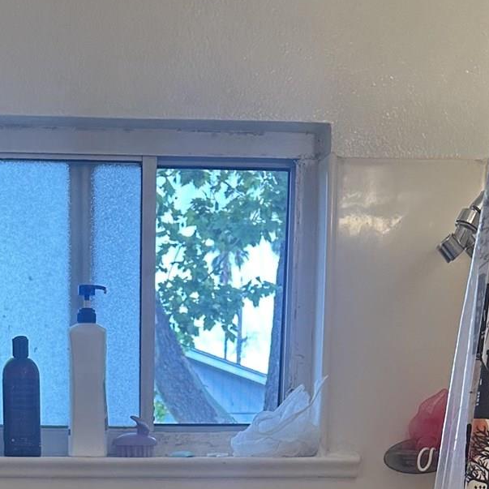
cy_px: 808
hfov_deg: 21.3
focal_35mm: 81
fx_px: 1295
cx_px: 143
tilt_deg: -14.8
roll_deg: -2.0
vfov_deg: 18.1
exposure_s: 1/120
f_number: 1.78
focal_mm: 6.86
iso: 160
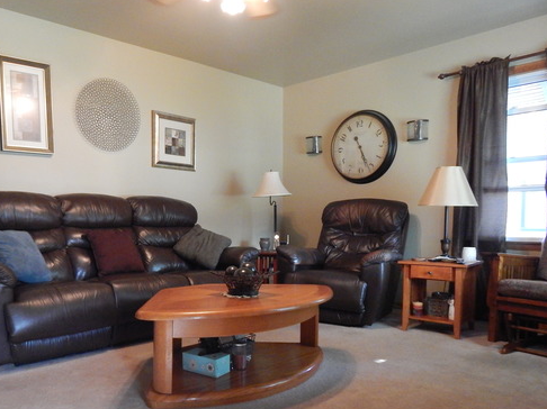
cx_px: 219
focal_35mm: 29
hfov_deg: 61.2
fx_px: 458
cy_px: 254
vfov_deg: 47.8
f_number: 3
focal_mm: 4
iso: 800
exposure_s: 1/30
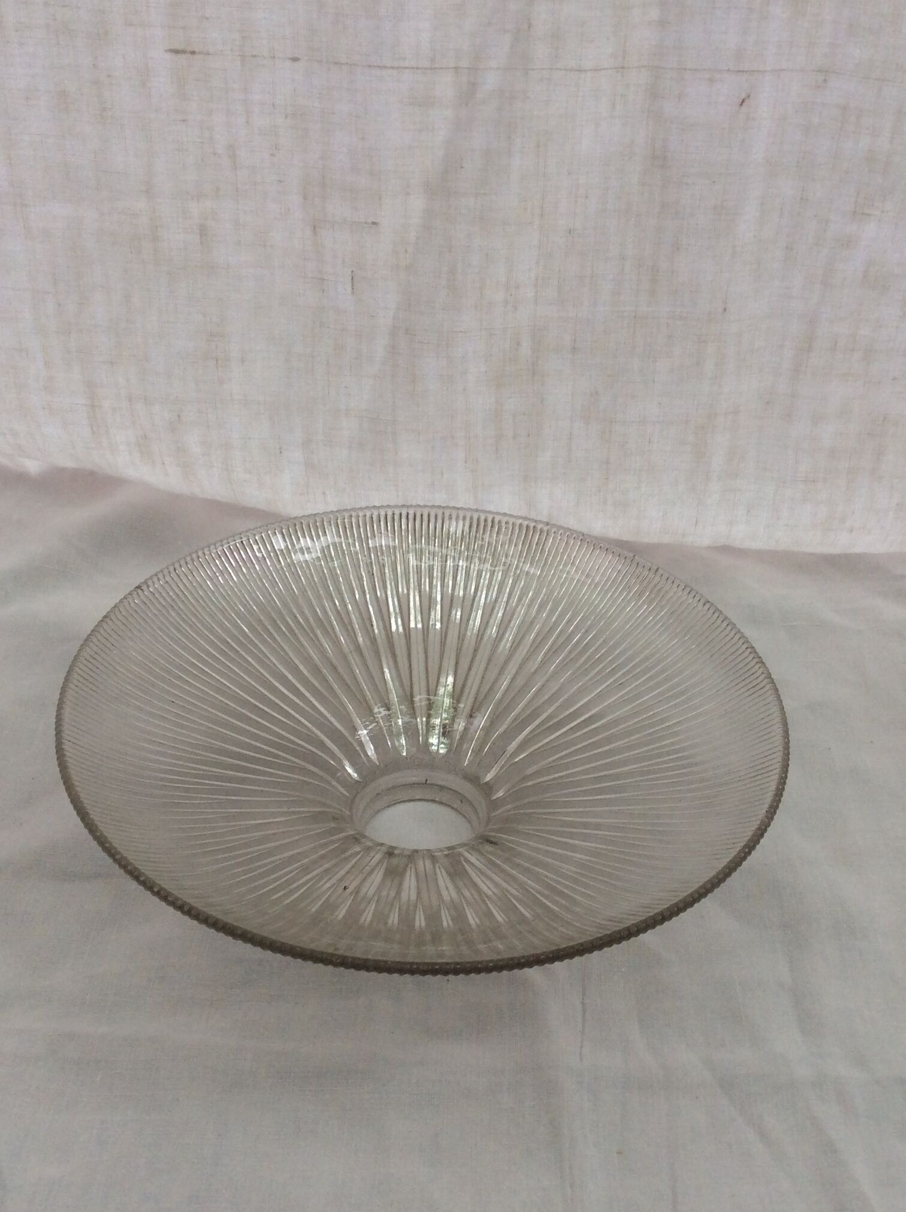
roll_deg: -1.0
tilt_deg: -39.3
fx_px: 1435
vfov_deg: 45.8
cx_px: 446
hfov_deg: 35.0
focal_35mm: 41
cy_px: 663
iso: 32
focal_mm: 3.3
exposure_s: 1/50
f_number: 2.4
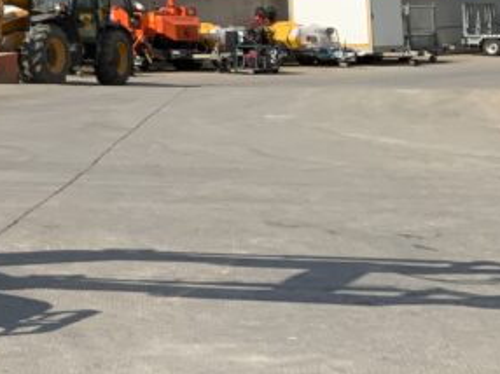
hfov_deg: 16.3
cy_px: -166
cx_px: -358
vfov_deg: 13.5
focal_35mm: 104
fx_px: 1501
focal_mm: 3
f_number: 1.8
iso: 16
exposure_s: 1/1577
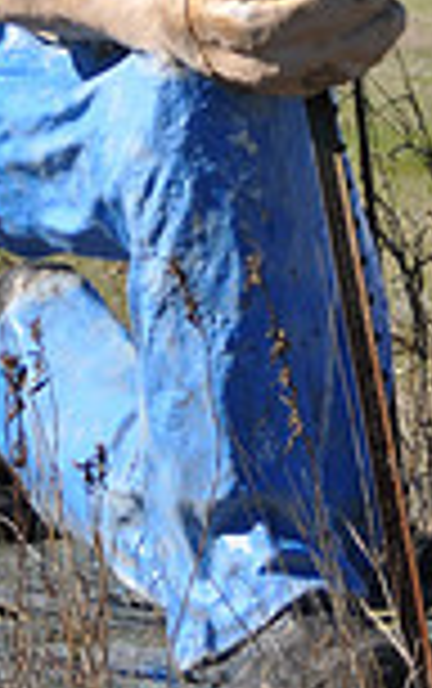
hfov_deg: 2.9
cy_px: -83
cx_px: 162
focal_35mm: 450
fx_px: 8453
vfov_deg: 4.7
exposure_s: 1/500
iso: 200
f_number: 5.6
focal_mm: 78
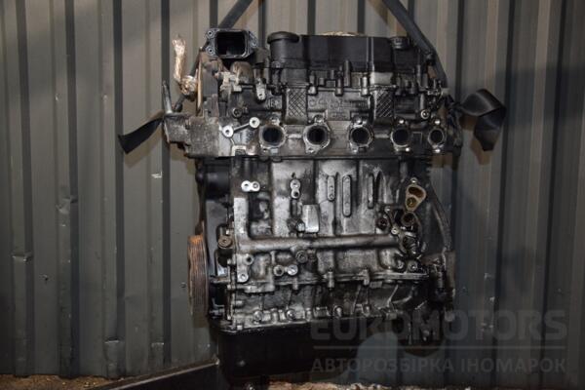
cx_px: 292
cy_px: 195
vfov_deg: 36.9
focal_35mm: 36
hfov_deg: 53.1
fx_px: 585
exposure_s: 1/60
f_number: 5
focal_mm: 24
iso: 800
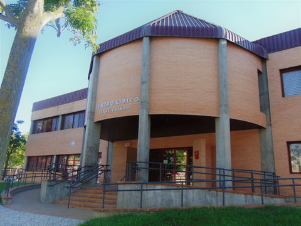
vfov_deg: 46.8
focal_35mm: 30
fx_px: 261
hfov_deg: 60.0
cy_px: 113
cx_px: 150
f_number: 3.1
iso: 80
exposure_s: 1/250
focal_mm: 5.4
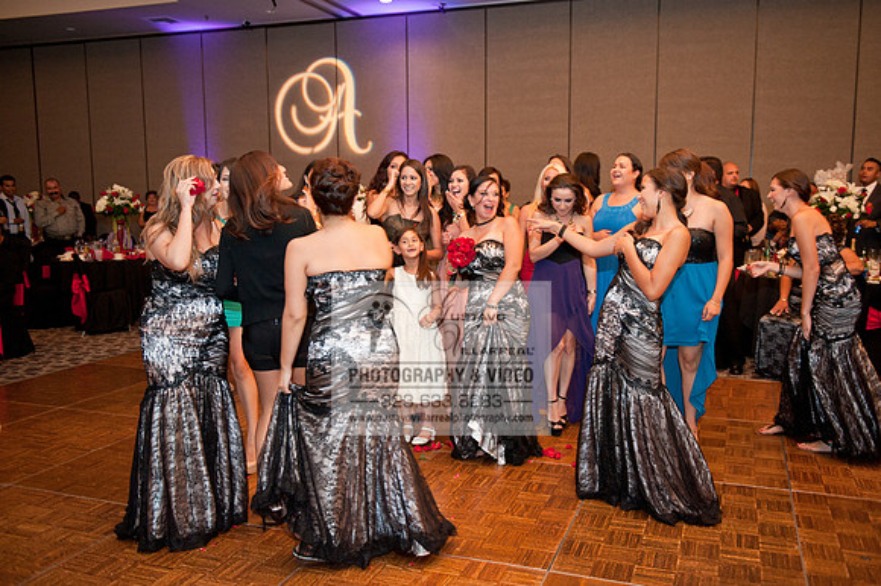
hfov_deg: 58.7
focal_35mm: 32
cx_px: 440
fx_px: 783
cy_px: 293
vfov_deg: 41.1
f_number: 2.8
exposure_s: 1/80
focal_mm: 32
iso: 800
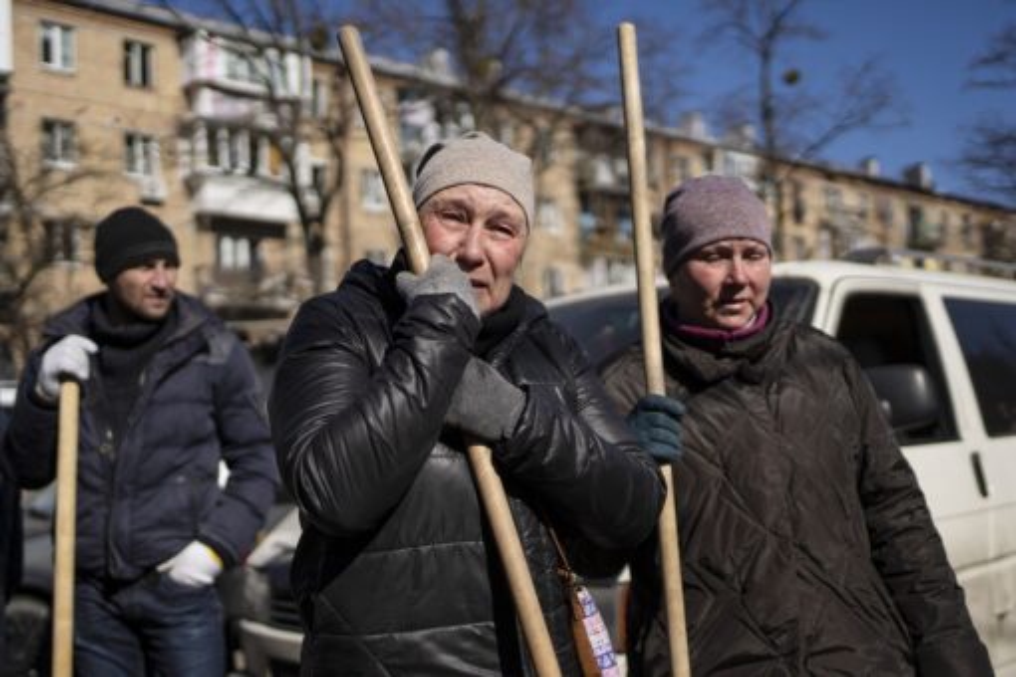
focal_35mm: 35
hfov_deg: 54.4
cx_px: 508
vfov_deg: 37.9
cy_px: 338
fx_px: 988
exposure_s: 1/8000
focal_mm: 35
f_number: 1.8
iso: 100
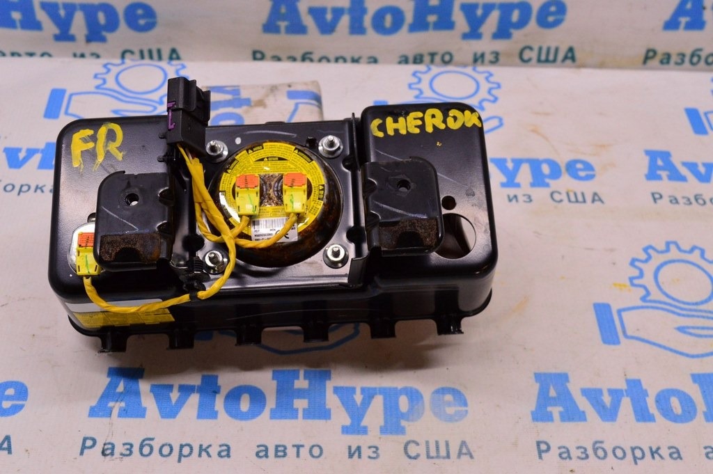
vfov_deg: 28.0
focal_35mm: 48
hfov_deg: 41.1
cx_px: 356
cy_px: 237
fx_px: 950
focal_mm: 32
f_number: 8
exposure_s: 1/125
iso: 1600
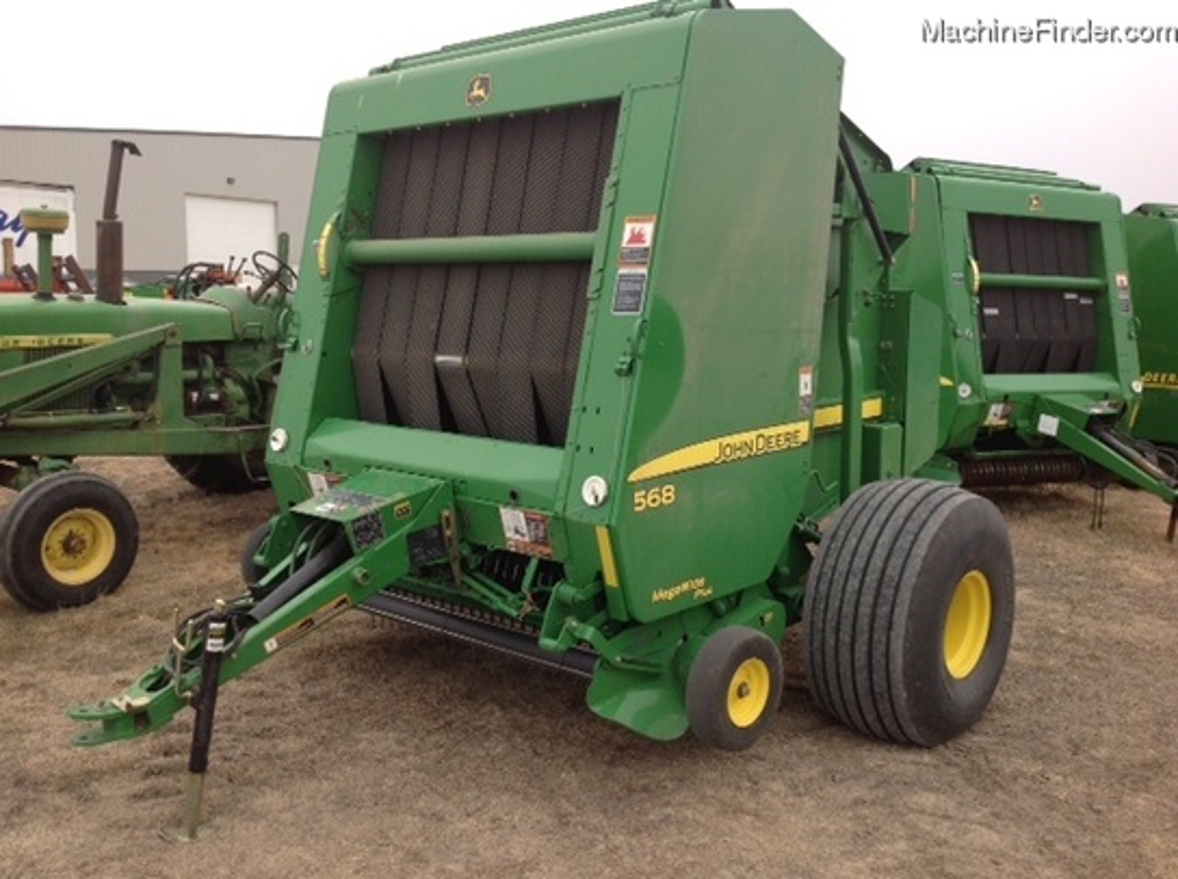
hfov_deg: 52.7
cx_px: 589
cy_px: 440
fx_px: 1189
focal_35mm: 35
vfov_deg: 40.6
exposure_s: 1/581
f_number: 2.4
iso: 50
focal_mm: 4.28
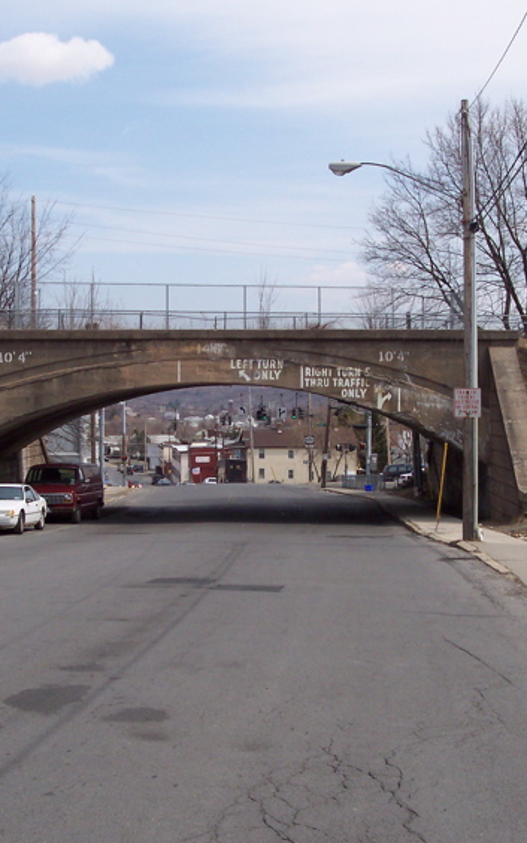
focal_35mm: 57
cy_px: 402
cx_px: 221
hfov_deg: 22.7
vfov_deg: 35.7
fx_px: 1310
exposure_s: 1/700
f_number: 4.8
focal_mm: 8
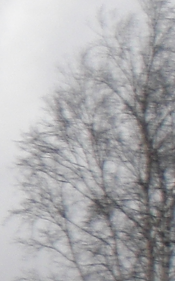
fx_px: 1948
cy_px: 322
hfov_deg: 4.7
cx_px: -483
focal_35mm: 255
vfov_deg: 8.2
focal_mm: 6.3
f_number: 3.1
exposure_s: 1/250
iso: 64
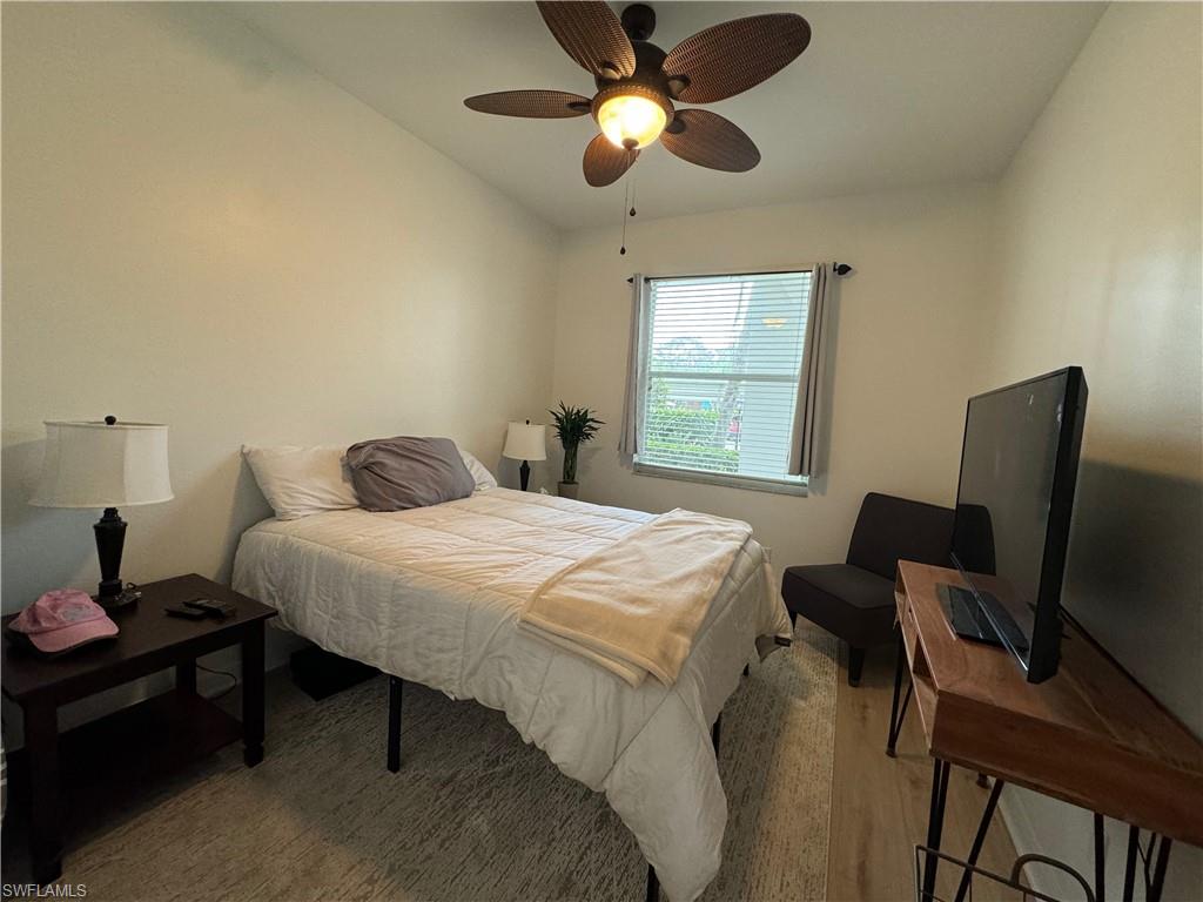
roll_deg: -3.5
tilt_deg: -5.2
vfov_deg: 85.7
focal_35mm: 14
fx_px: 487
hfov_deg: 102.1
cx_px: 602
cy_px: 451
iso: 250
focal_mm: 2.22
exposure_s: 1/120
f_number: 2.2
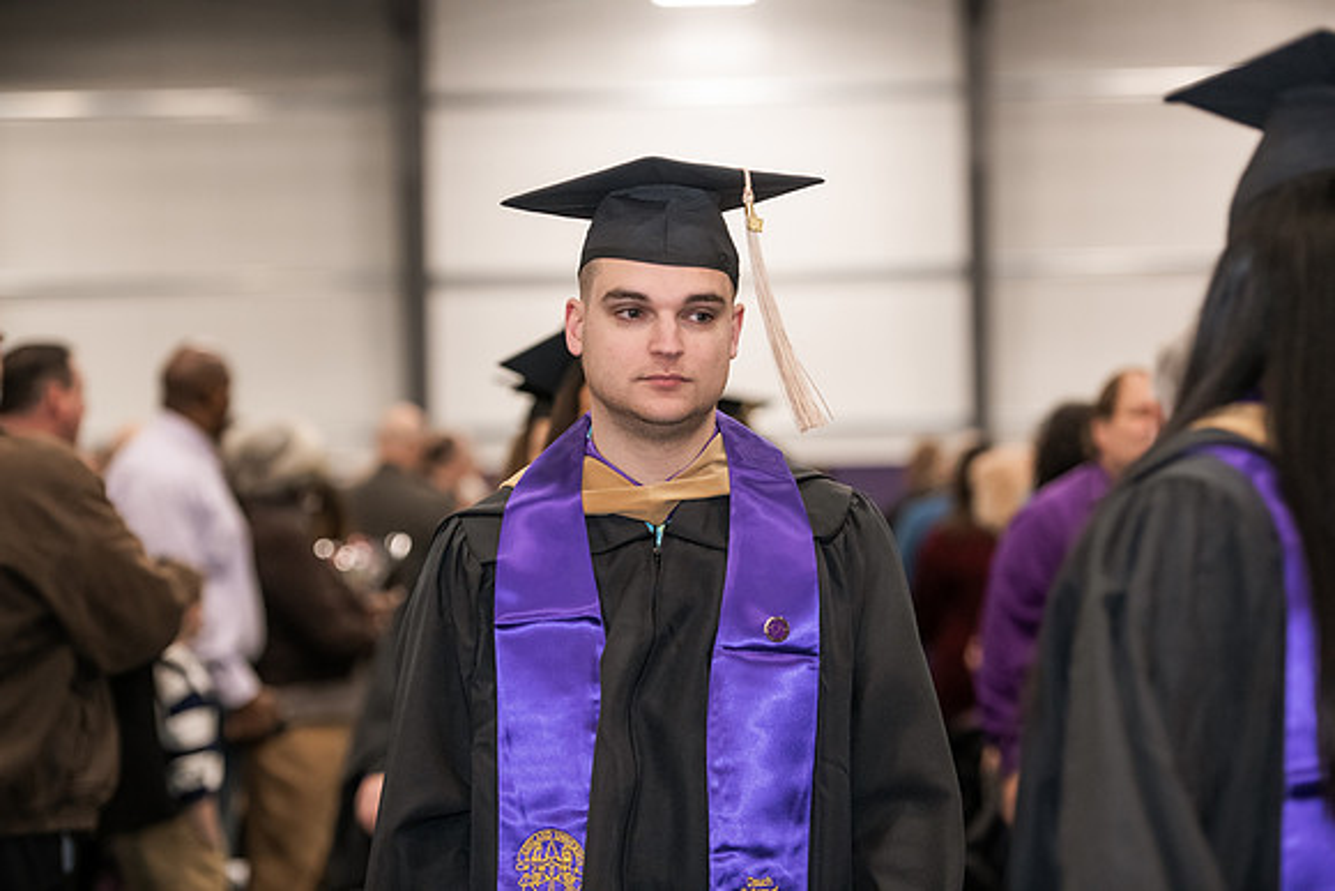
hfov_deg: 18.6
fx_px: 4080
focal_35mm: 110
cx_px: 668
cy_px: 446
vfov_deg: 12.5
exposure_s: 1/200
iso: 2000
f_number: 3.2
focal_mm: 110
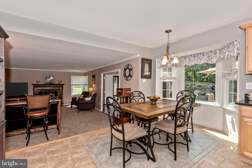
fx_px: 112
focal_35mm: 16
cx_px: 126
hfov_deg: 96.7
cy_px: 84
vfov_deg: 73.8
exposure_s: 1/60
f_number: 9
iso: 320
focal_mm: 16
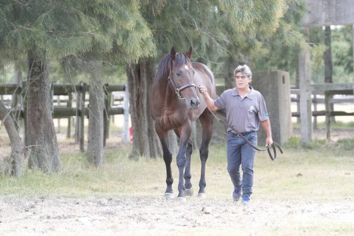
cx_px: 177
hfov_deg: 12.5
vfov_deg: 8.3
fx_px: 1622
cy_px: 118
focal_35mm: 165
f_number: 2.8
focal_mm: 110
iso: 1600
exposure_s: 1/2500
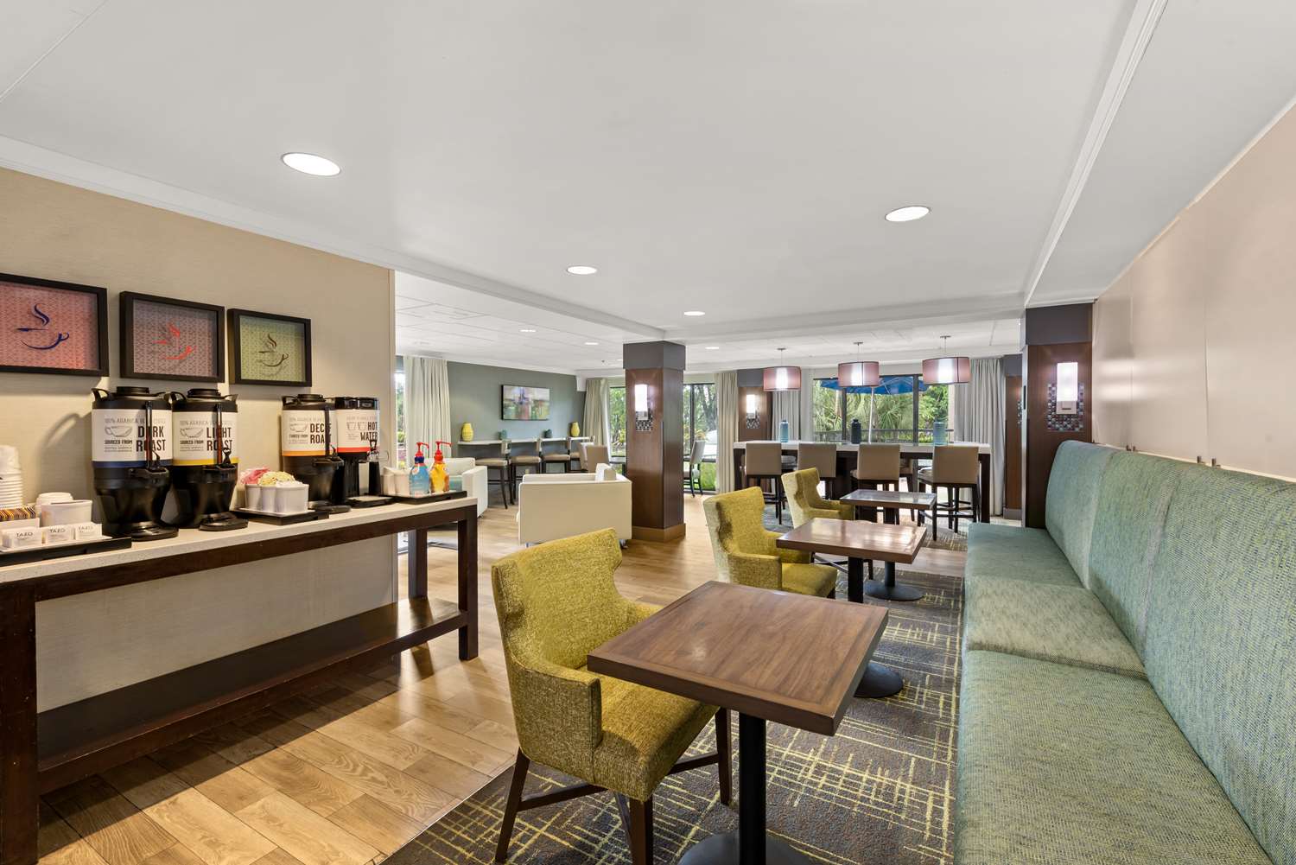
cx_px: 648
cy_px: 432
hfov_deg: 96.7
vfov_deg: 73.8
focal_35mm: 16
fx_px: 576
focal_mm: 16
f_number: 11
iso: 250
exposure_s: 1.6
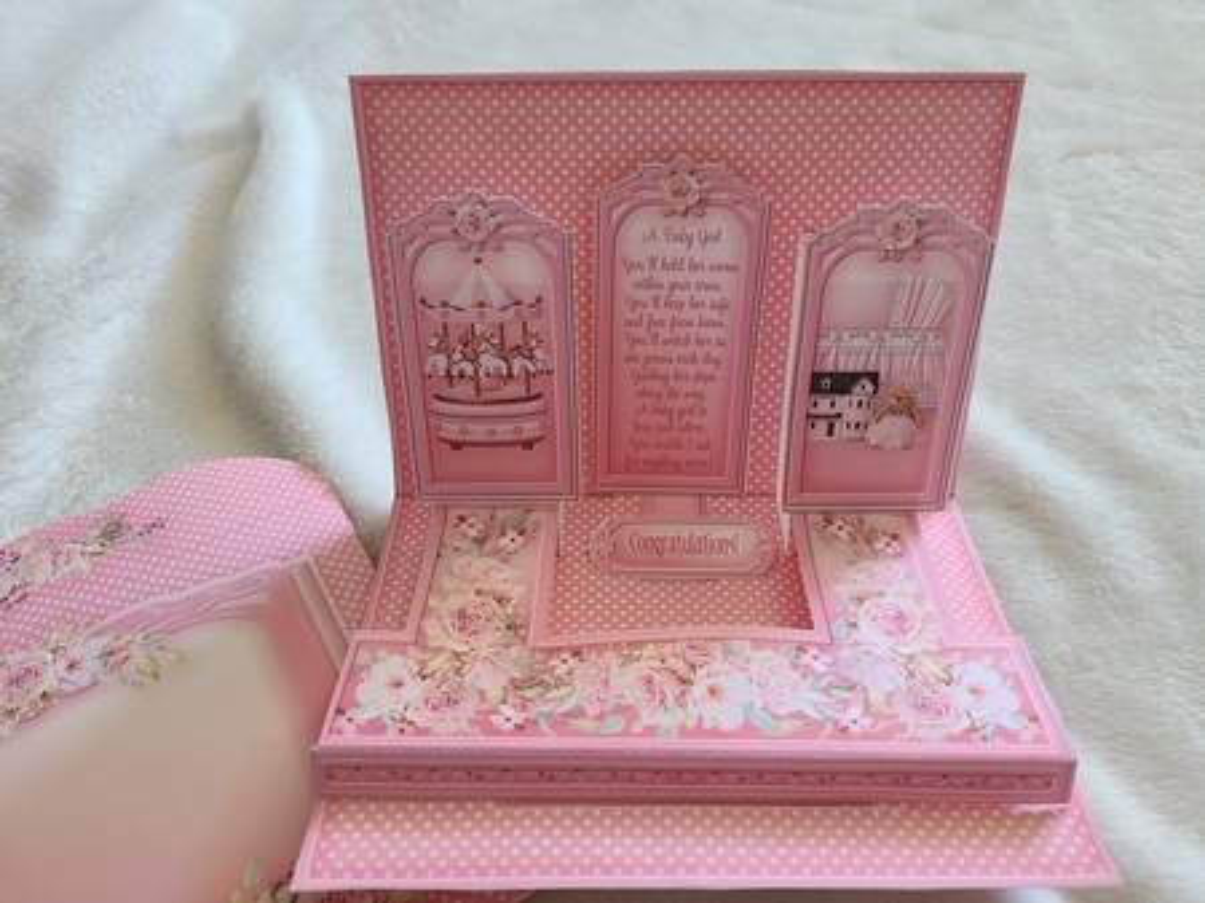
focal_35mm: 26
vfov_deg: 53.0
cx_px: 602
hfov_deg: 67.3
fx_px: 905
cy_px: 452
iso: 160
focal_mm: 5.4
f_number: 1.8
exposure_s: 1/60
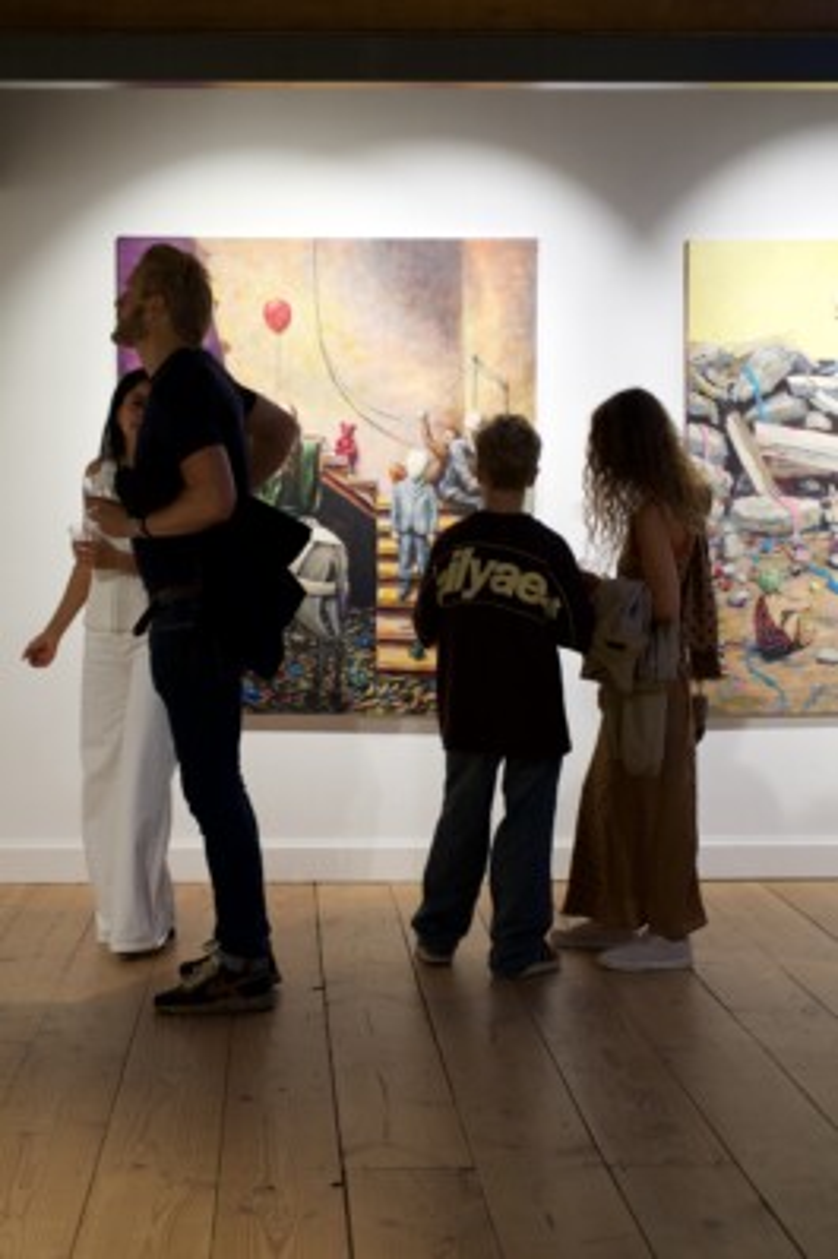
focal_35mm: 49
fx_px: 1704
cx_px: 419
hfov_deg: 27.6
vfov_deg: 40.5
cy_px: 630
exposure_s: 1/200
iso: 800
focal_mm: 32.5
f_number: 4
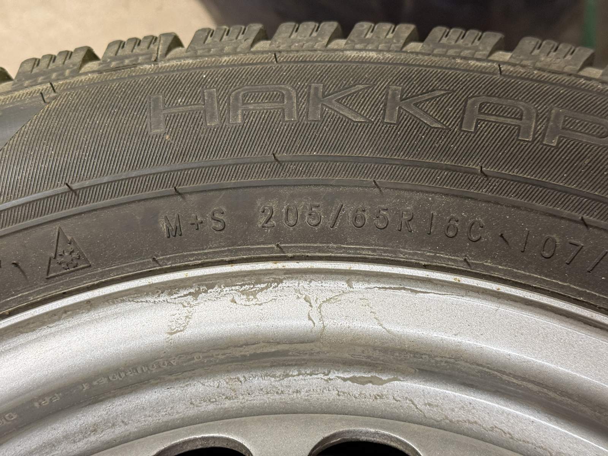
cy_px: 228
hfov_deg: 39.7
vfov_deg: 30.3
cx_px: 304
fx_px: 843
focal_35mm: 48
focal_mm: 6.76
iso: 200
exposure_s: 1/33
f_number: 1.78
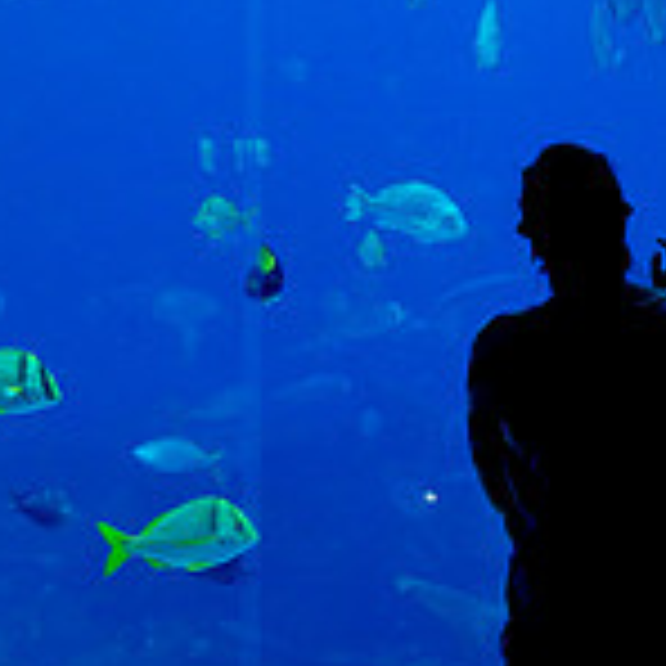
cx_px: 538
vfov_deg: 13.0
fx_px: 2808
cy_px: -238
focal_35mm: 129
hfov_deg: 13.5
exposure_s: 1/160
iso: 2000
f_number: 4
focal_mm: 50
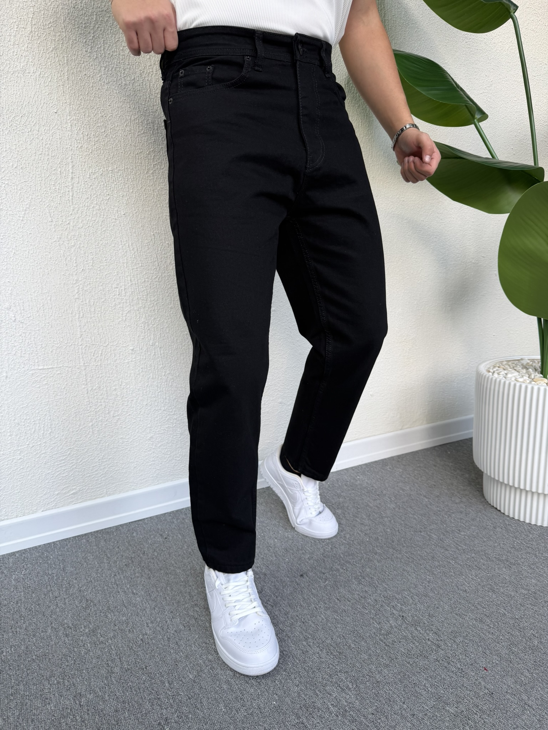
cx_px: 274
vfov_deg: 71.6
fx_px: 507
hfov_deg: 56.8
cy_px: 365
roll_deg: +2.0
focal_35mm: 24
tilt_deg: -13.4
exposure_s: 1/184
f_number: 1.78
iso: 64
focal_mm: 6.76
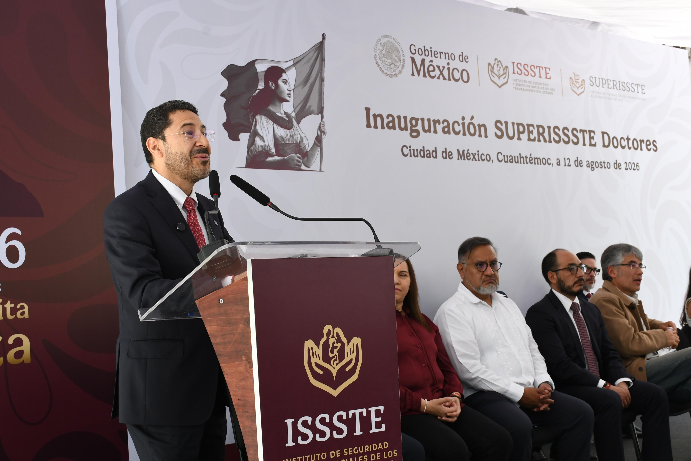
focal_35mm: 52
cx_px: 346
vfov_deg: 26.0
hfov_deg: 38.2
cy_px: 230
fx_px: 998
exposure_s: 1/100
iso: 800
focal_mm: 35
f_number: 8
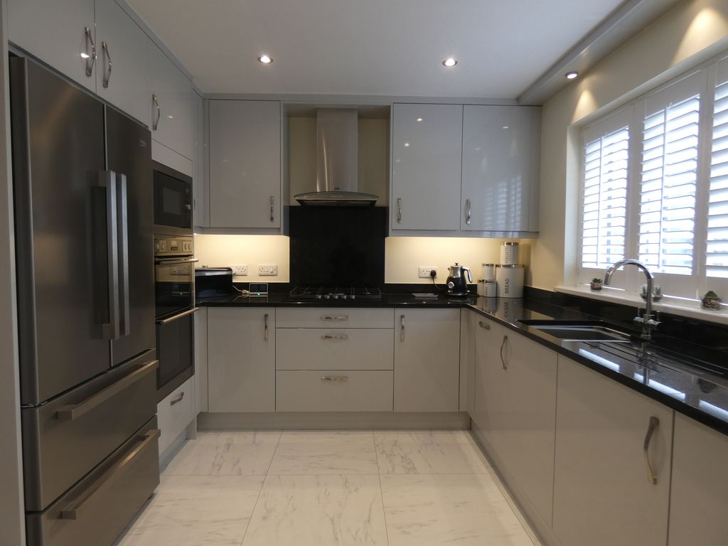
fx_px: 421
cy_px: 273
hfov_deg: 81.7
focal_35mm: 20
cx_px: 364
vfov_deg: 66.0
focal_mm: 3.6
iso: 160
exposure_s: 1/60
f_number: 2.8
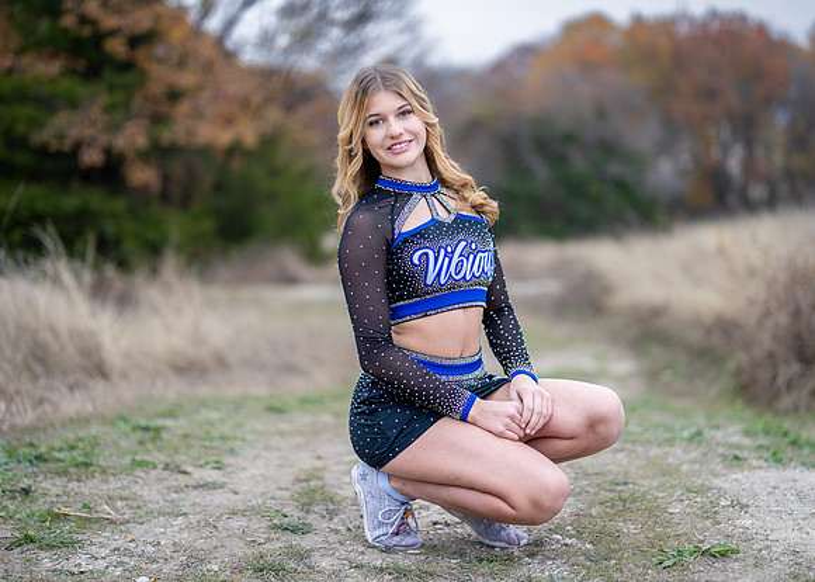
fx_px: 1461
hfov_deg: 31.2
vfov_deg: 22.5
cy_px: 266
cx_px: 415
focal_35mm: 63
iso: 400
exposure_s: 1/1000
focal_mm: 50
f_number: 1.2
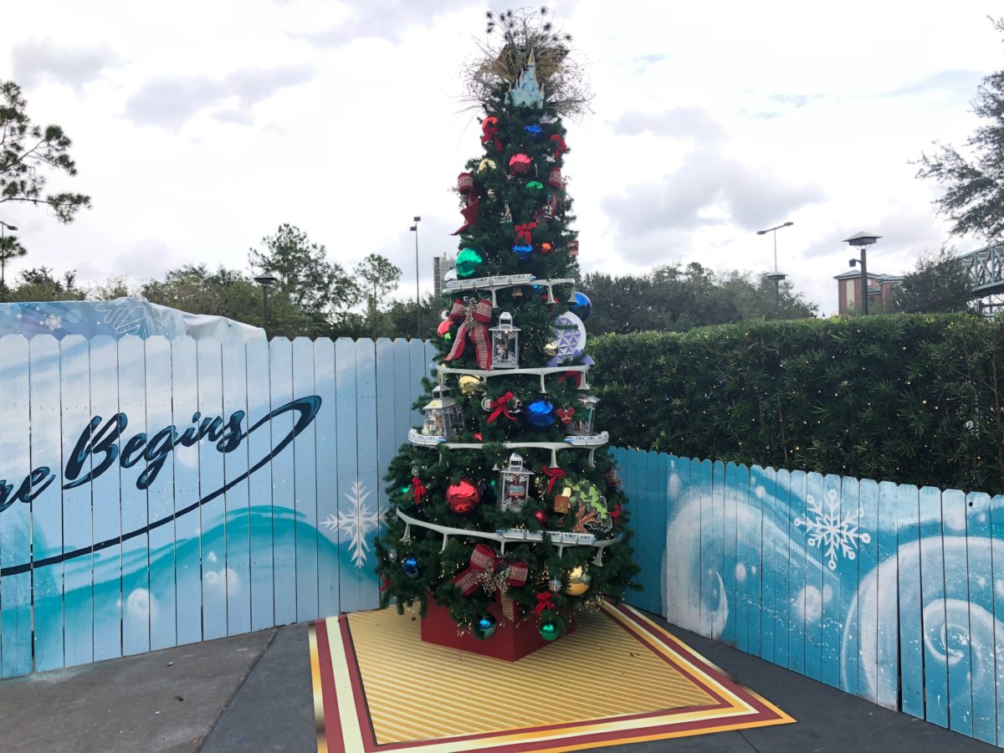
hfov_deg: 63.4
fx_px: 812
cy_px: 376
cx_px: 502
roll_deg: +1.1
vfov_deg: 49.7
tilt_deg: +0.4
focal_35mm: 28
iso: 20
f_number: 1.8
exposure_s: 1/235
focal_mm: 3.99
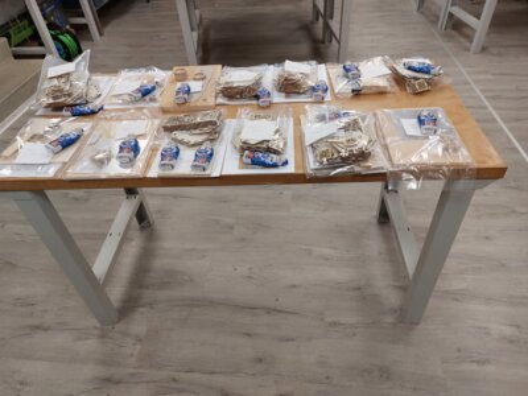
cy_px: 198
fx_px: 381
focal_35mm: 25
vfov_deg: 54.9
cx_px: 264
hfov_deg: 69.4
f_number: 1.8
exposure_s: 1/100
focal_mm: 5.23
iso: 100
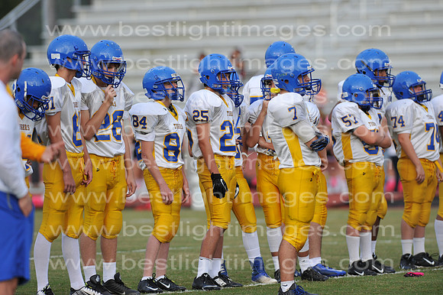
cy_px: 148
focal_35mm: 300
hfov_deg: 6.9
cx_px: 222
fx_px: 3689
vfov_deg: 4.6
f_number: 4
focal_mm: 300
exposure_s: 1/2500
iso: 1000
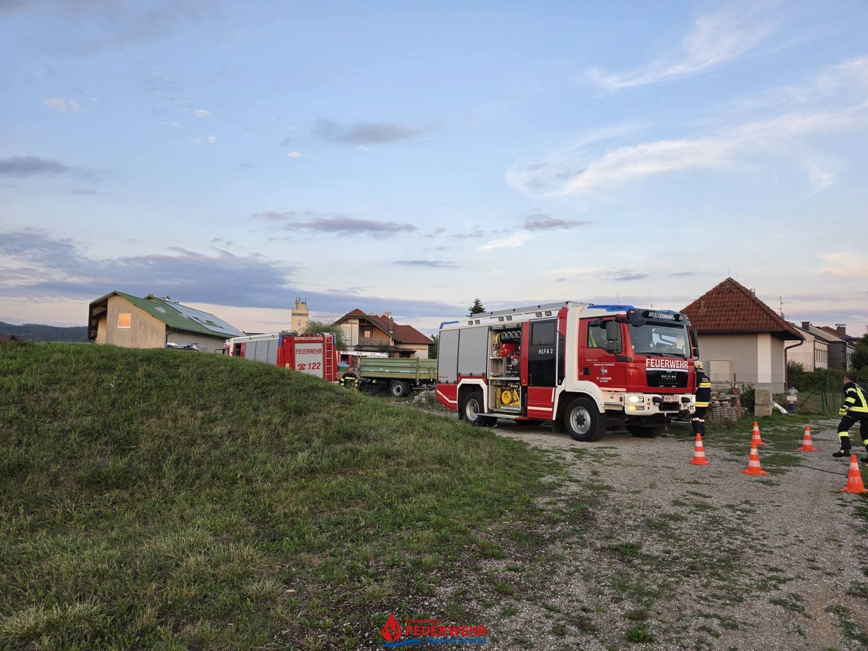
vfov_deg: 58.9
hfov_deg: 73.9
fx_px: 577
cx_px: 434
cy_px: 326
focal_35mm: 23
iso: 25
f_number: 1.4
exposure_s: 1/180
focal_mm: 6.5
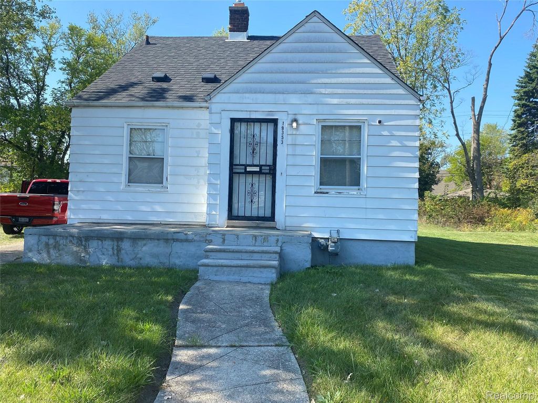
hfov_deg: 67.3
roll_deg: -1.5
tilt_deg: +2.0
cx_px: 269
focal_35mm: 26
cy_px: 202
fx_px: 404
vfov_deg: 53.1
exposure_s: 1/1218
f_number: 1.8
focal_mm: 4.25
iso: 32
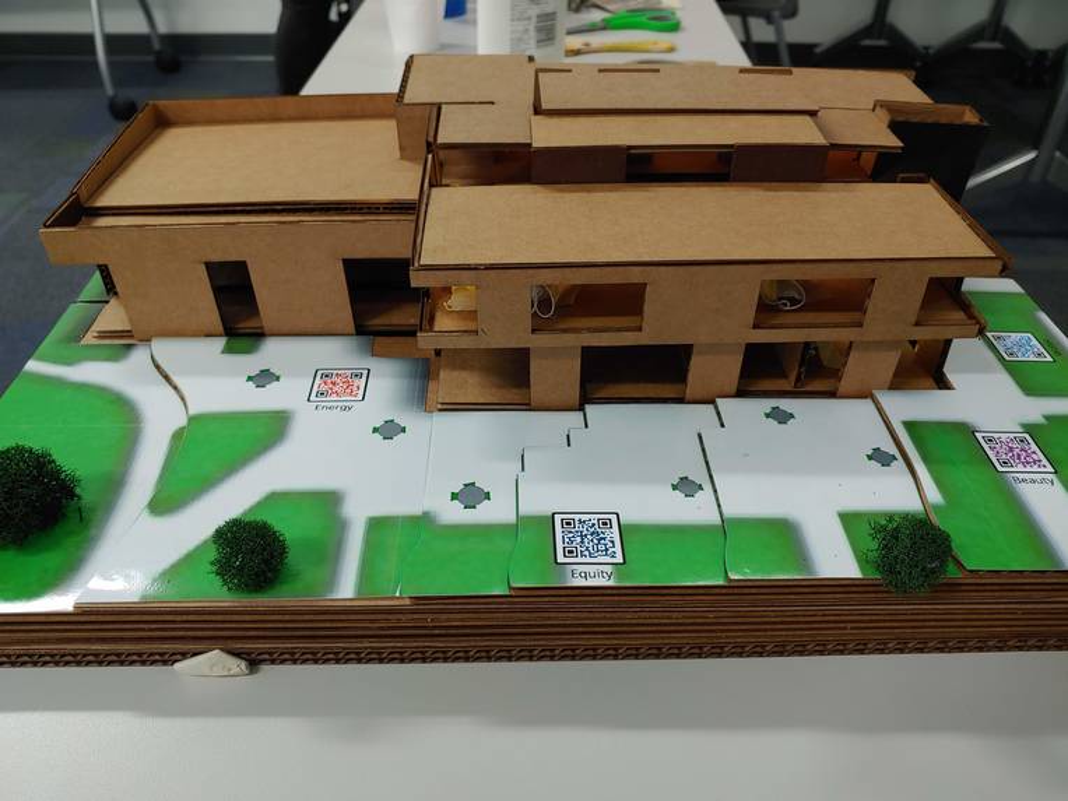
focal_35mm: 25
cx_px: 534
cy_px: 400
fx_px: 771
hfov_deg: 69.4
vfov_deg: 54.9
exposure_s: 1/40
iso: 100
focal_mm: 4.23
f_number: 1.5
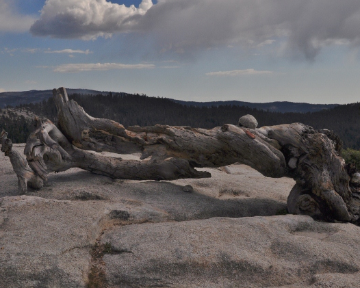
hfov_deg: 37.6
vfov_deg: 30.5
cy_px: 143
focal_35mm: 50
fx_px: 528
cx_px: 194
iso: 200
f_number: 22
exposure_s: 1/125
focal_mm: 29
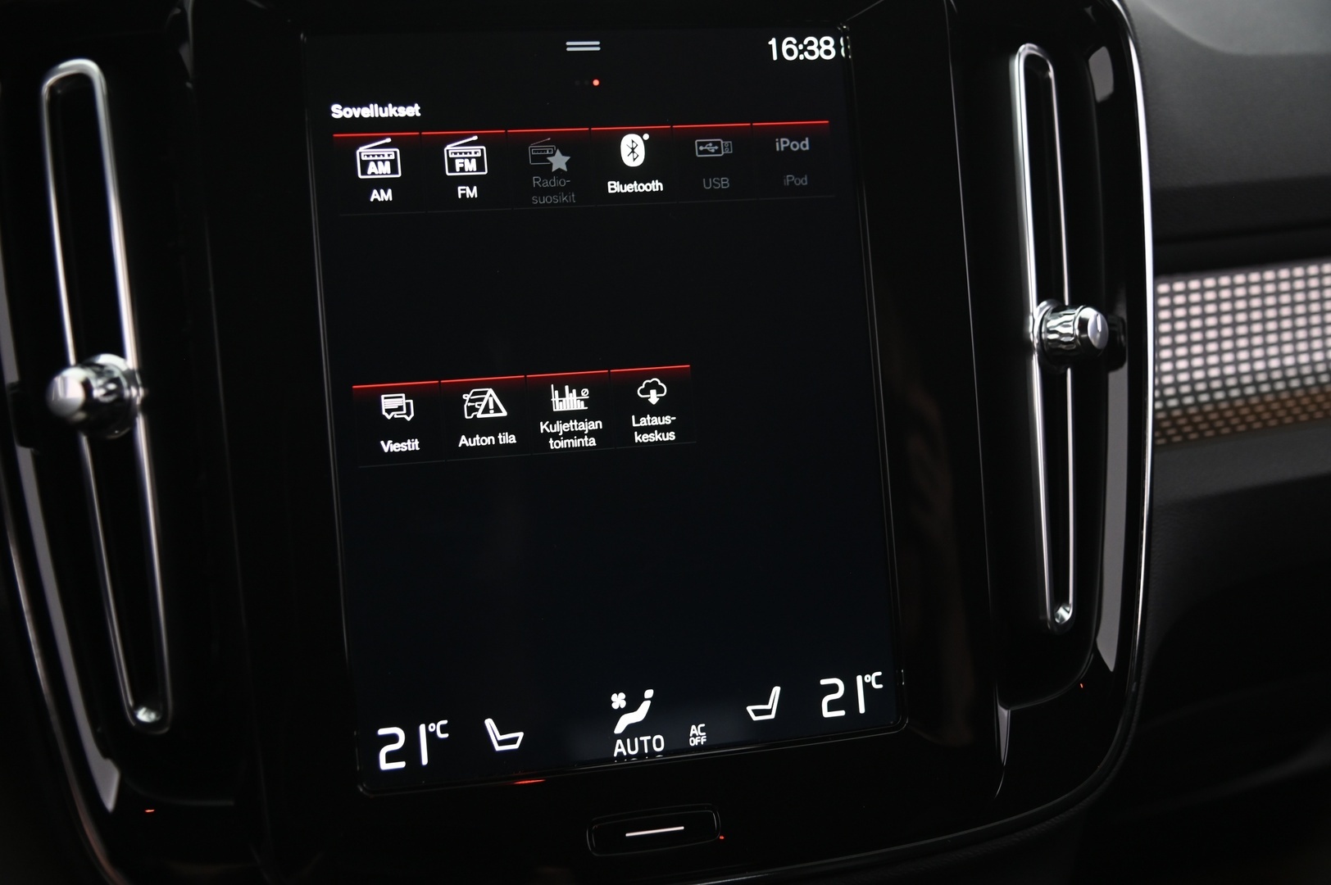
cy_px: 442
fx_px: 1625
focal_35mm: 44
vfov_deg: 30.5
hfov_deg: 44.5
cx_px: 666
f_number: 4
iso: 2000
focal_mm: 44
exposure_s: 1/20
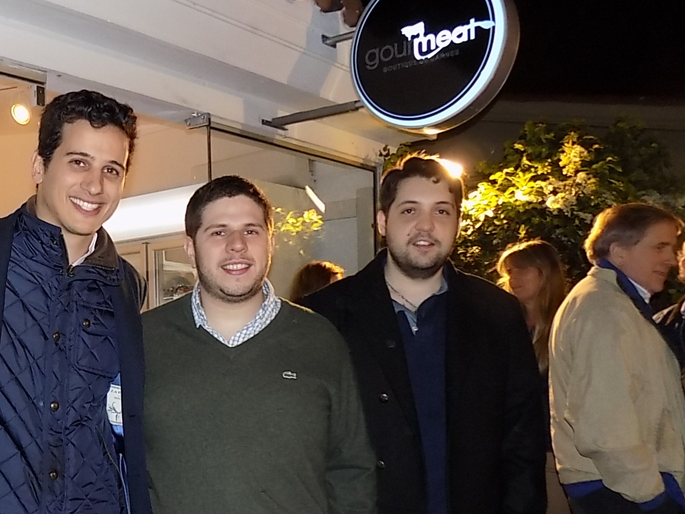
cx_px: 83
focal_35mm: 45
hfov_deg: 39.4
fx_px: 891
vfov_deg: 31.7
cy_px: 379
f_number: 3.1
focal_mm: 4
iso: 200
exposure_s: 1/30
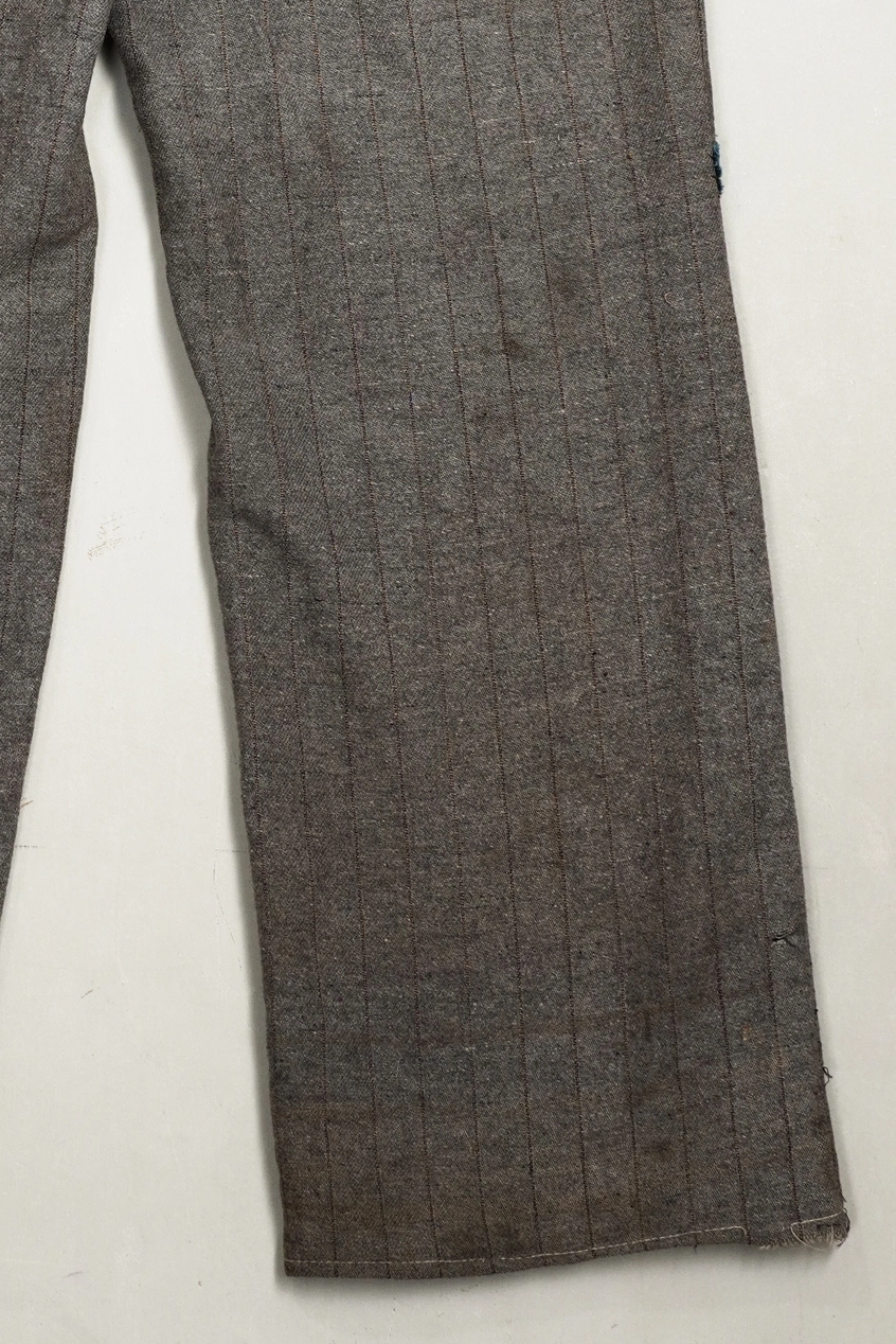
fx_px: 4067
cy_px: 222
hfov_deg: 12.5
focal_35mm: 109
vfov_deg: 18.5
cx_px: 58
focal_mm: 32
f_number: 4
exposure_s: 1/100
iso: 400
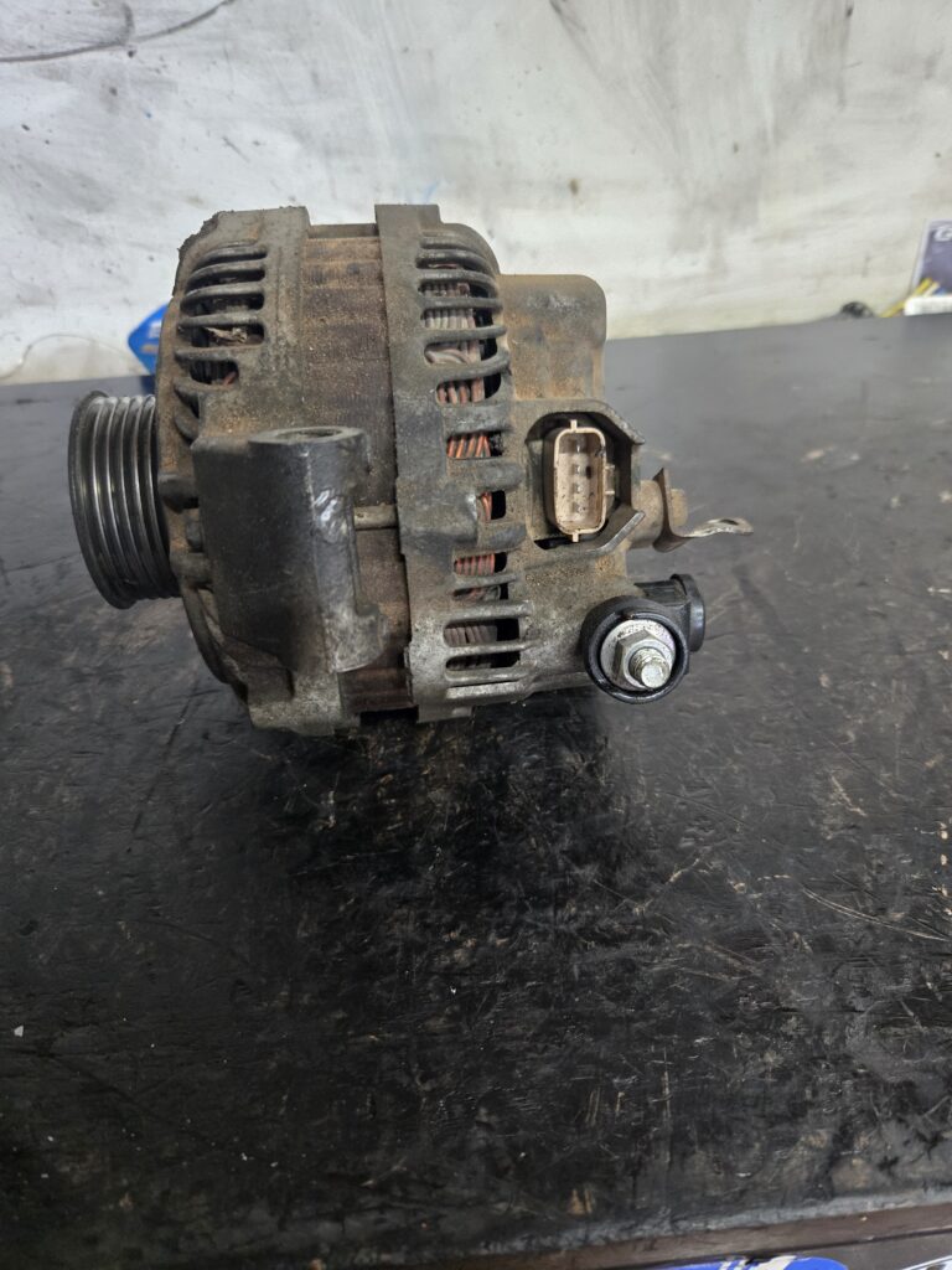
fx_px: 843
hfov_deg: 58.9
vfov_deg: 73.9
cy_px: 635
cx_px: 476
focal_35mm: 23
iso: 800
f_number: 1.8
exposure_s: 1/60
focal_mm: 5.4
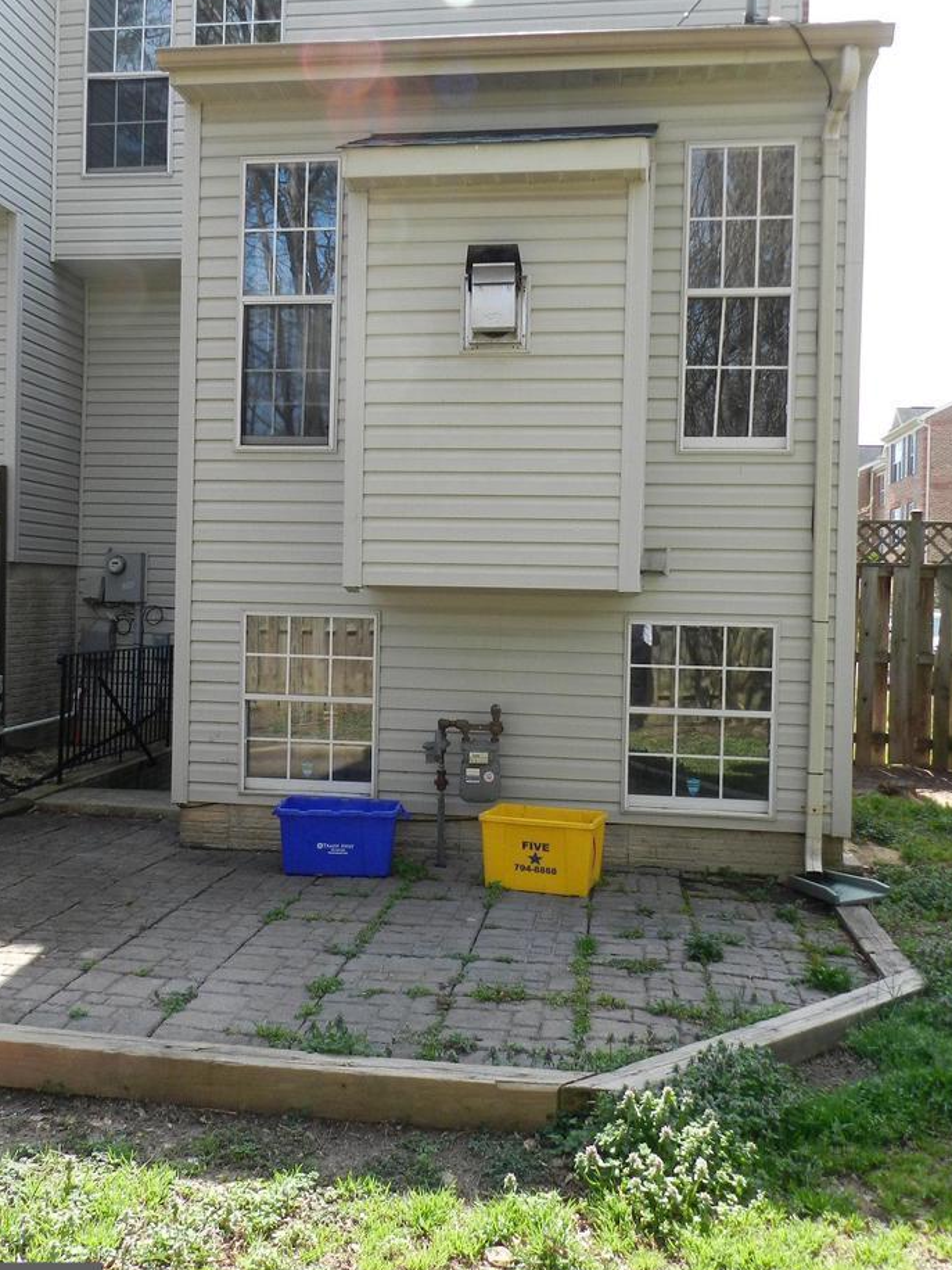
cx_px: 420
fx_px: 1210
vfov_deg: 55.3
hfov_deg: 42.9
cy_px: 593
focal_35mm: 33
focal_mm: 5
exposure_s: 1/400
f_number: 3.6
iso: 160
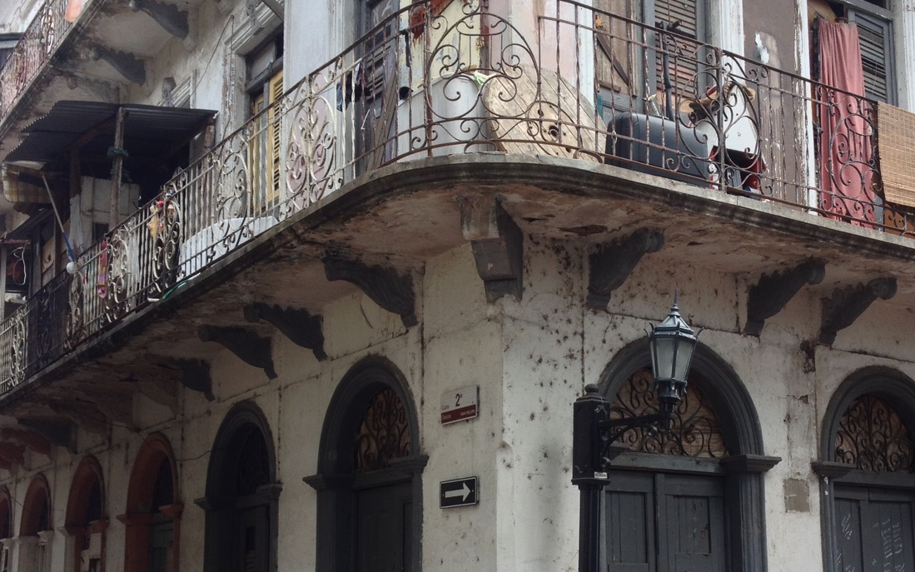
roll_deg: +1.2
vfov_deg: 23.9
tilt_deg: +7.5
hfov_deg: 37.4
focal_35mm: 54
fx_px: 1347
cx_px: 545
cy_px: 371
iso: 50
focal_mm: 4.28
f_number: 2.4
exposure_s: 1/292
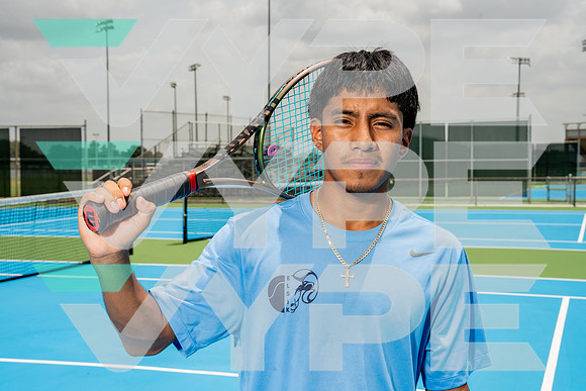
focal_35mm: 52
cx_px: 293
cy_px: 196
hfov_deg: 38.2
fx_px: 847
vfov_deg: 26.0
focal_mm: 52
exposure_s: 1/200
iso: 100
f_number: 11
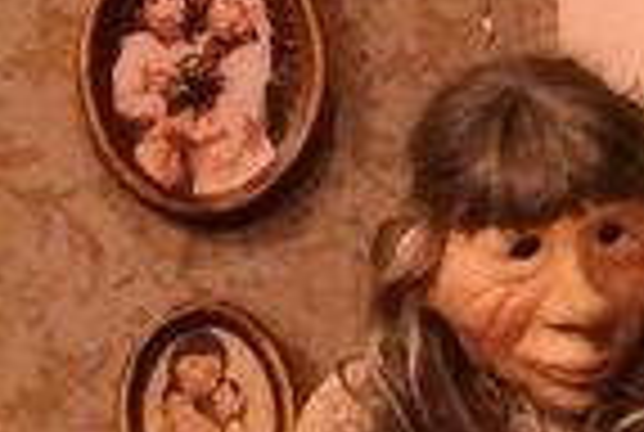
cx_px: 1148
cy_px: 250
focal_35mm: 576
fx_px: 10325
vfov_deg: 2.4
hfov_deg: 3.5
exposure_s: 1/125
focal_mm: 38.5
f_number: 10
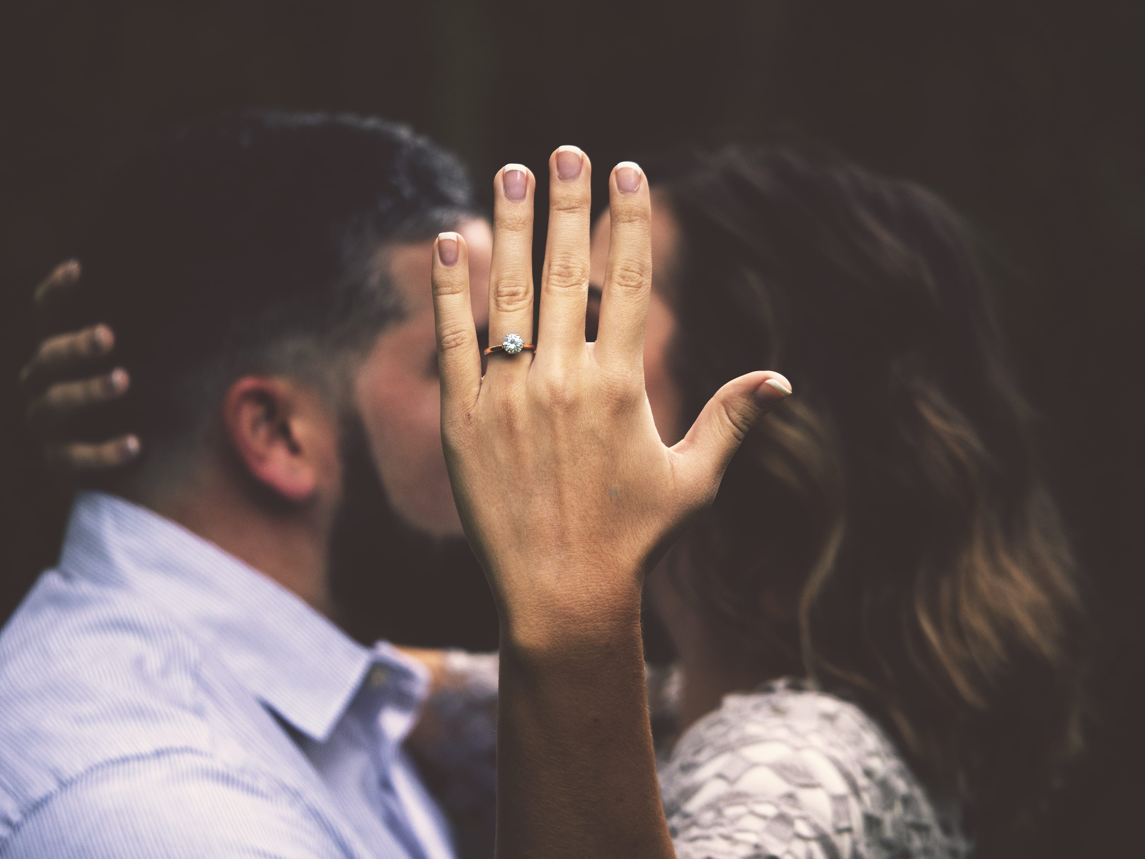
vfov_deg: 9.3
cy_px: 430
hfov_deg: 12.3
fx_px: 5292
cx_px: 572
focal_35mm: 160
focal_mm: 80
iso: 320
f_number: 2.8
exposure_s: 1/125
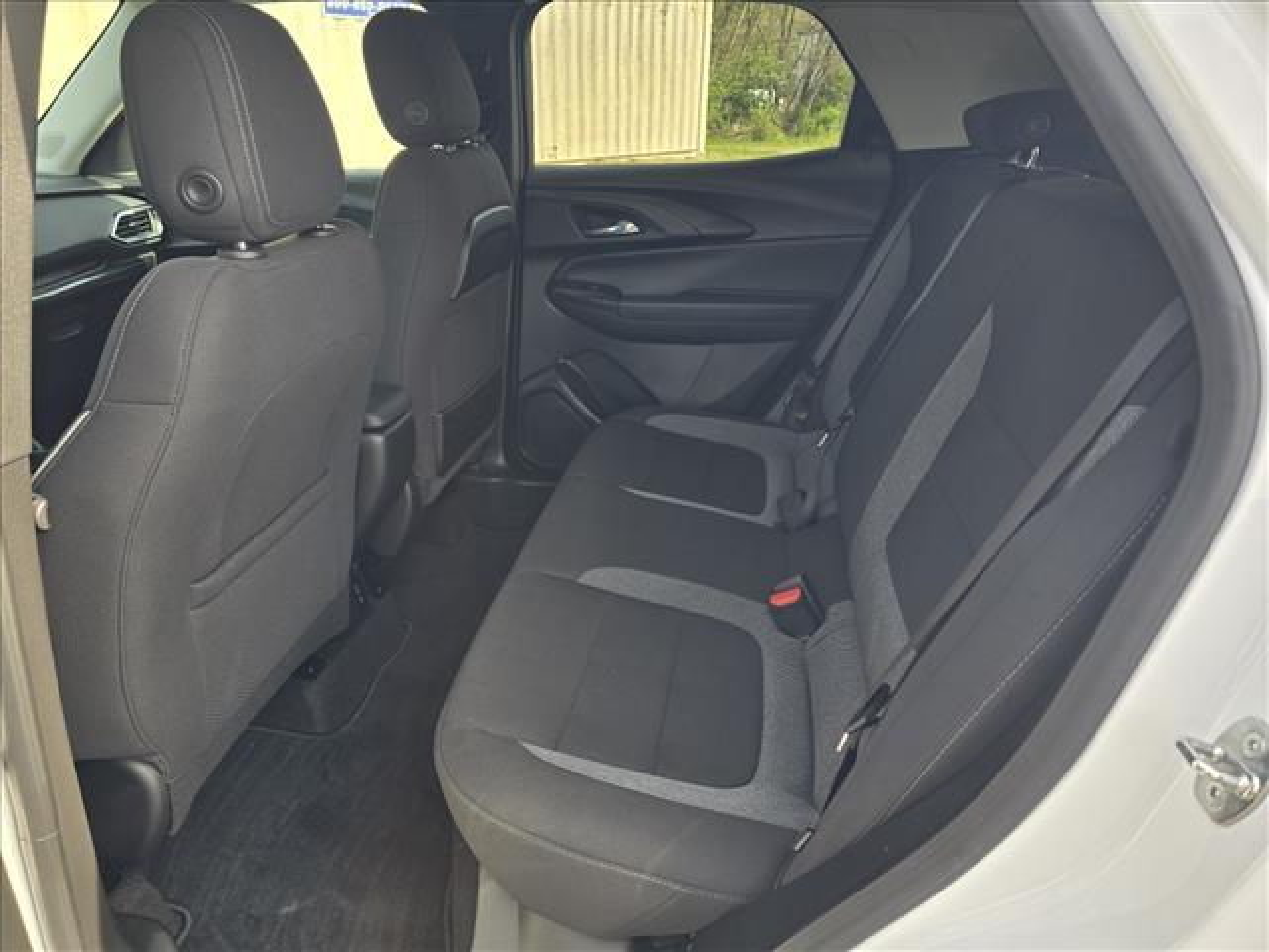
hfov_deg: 73.9
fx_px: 843
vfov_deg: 58.9
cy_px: 476
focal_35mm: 23
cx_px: 634
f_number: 1.7
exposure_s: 1/120
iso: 16
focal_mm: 6.3
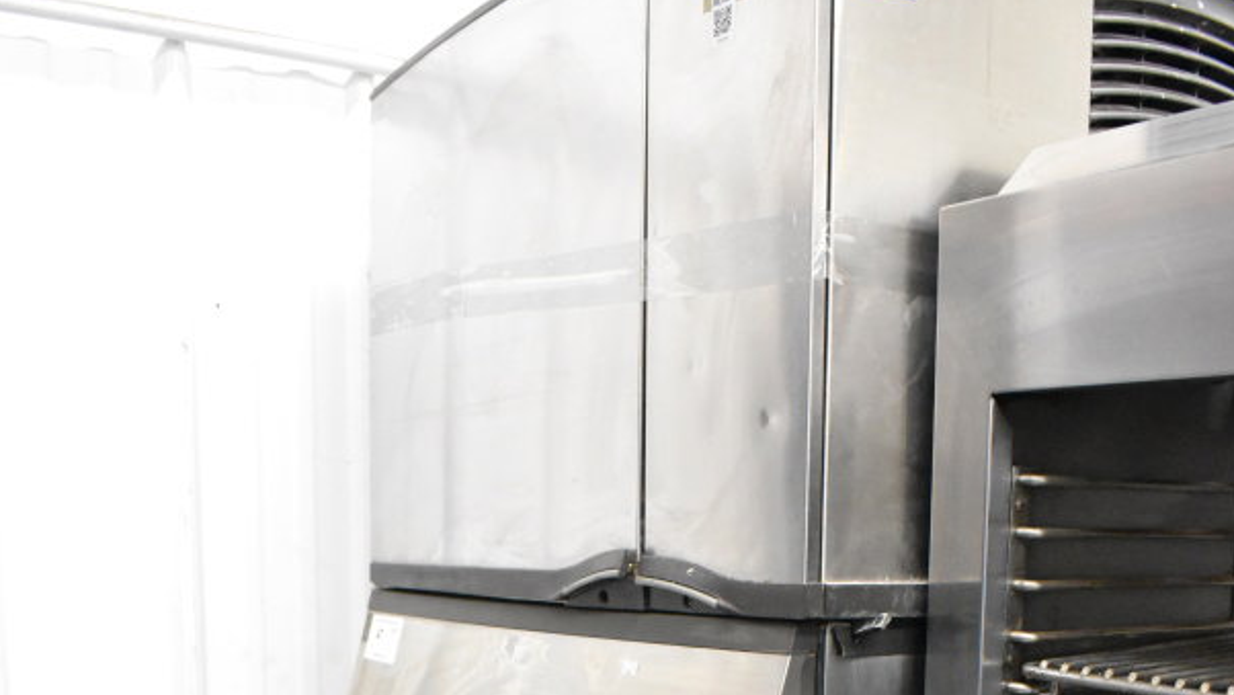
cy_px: 813
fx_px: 1407
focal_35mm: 43
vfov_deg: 25.2
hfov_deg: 47.3
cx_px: 623
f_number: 5
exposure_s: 1/100
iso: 6400
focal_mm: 18
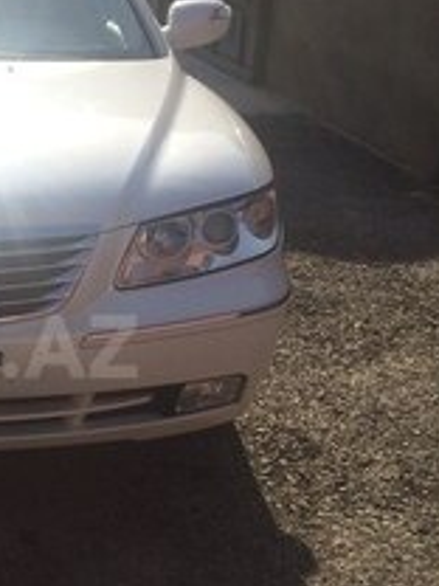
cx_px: -79
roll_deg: +1.2
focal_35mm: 69
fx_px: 1167
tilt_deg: -22.2
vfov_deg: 28.1
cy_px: 347
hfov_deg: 20.1
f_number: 2.2
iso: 32
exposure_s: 1/2933
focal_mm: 4.15
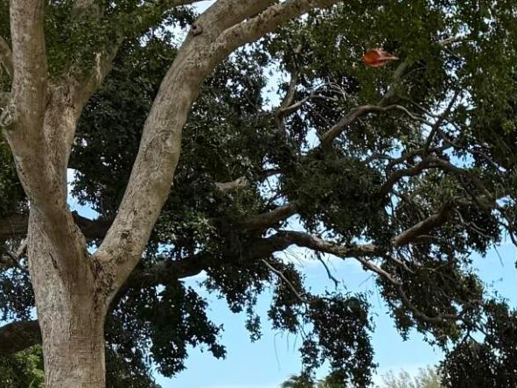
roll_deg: +9.6
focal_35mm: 117
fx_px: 1747
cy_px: 778
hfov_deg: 15.5
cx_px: 786
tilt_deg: -10.6
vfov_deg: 11.4
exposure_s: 1/2169
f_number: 1.78
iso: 80
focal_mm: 6.76
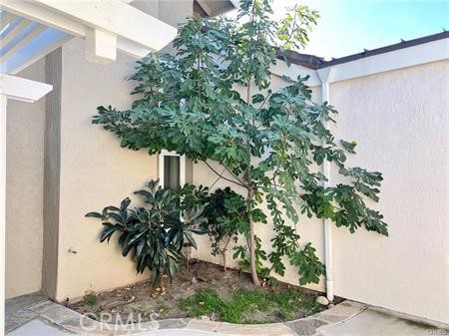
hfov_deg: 67.3
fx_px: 337
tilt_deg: +0.5
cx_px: 224
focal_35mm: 26
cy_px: 168
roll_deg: +0.6
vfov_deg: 53.0
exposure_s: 1/445
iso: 50
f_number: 1.5
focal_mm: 5.7
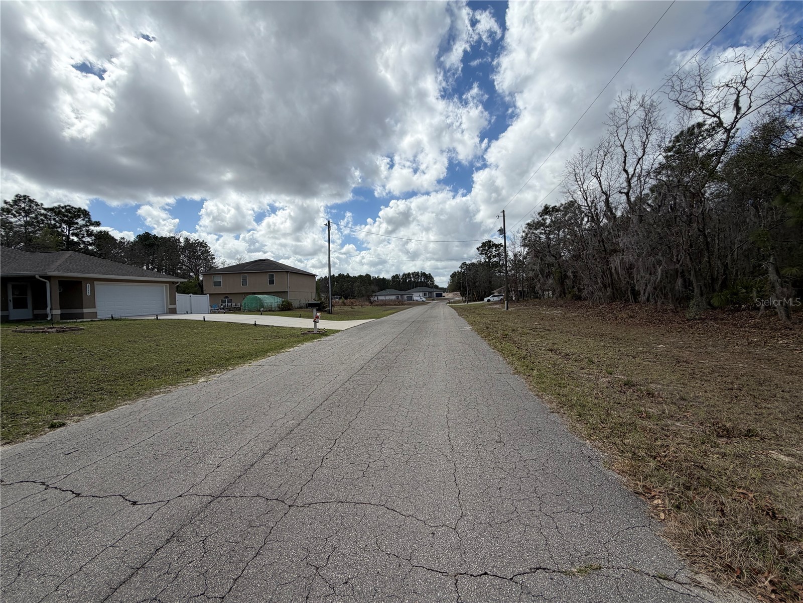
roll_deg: +1.1
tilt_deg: -1.2
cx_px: 402
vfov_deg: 85.7
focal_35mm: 14
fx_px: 325
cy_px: 302
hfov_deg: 102.1
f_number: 2.2
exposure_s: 1/1464
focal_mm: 2.22
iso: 20
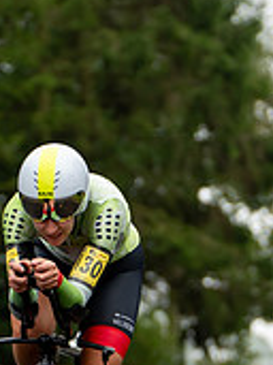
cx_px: 37
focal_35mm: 419
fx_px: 4411
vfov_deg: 4.7
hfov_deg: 3.5
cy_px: 343
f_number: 2.8
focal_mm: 107
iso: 640
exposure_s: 1/1250
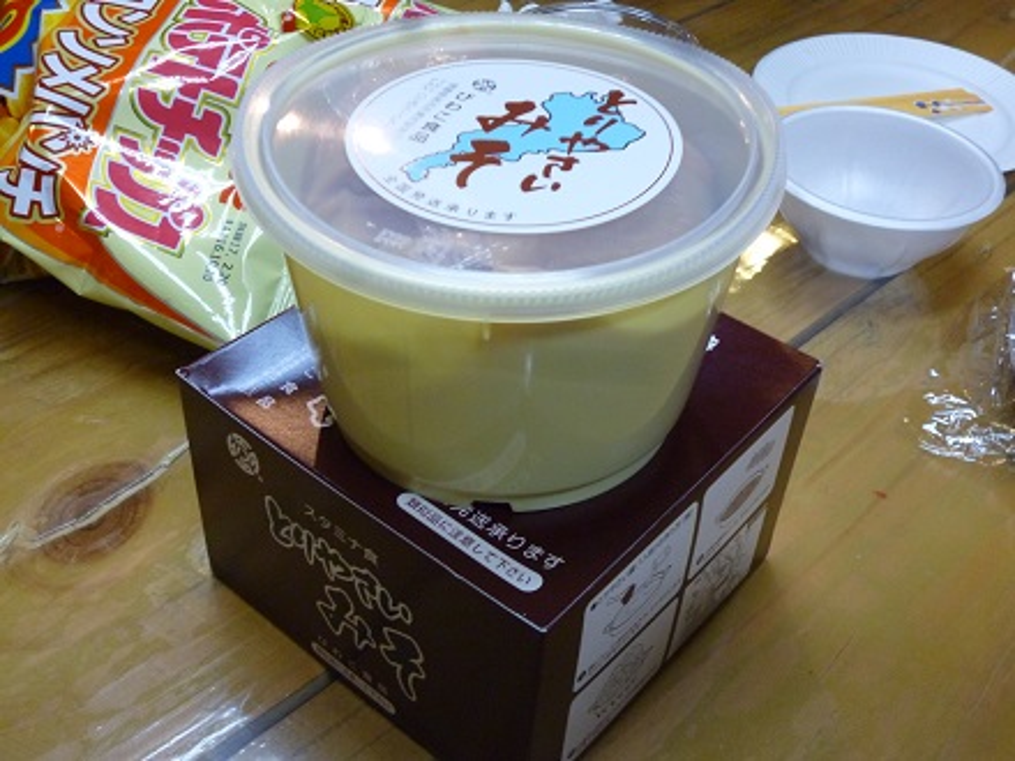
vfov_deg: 35.1
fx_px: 1202
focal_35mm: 41
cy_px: 380
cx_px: 508
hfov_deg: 45.8
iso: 400
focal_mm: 7.3
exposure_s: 1/40
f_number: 3.7
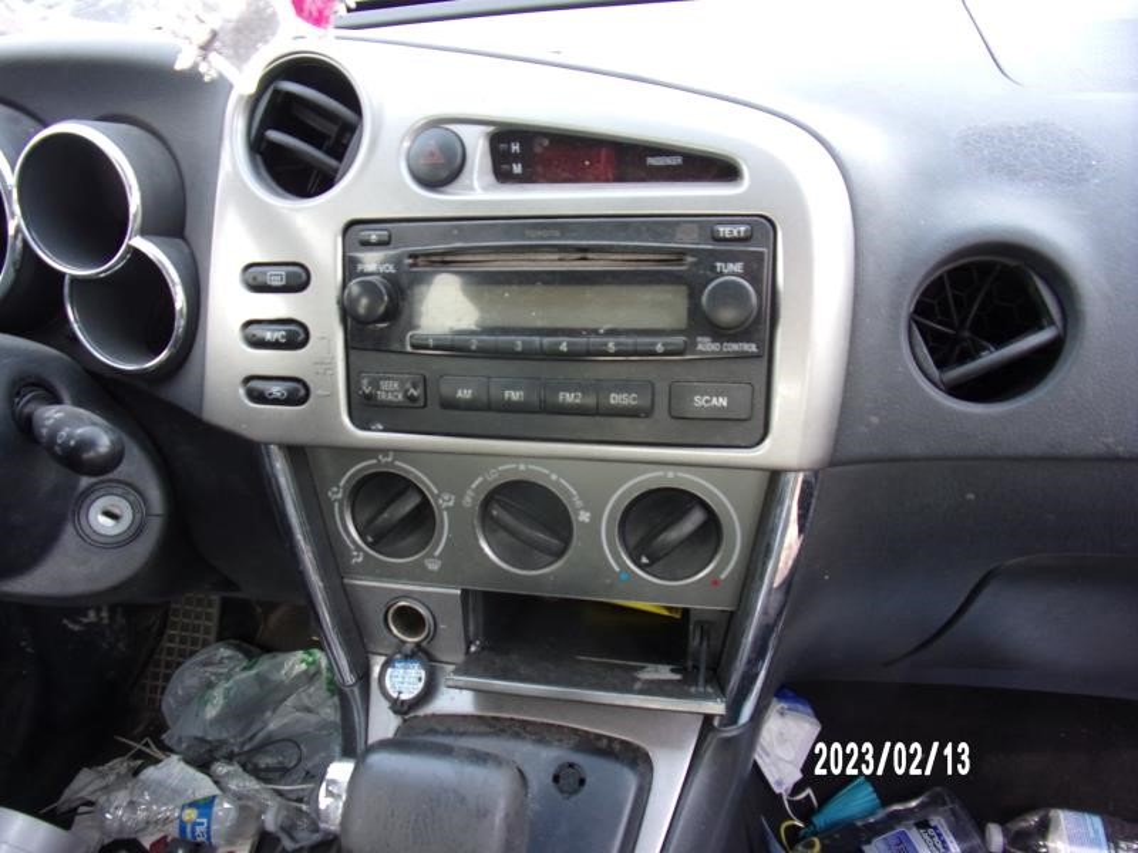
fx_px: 789
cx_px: 569
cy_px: 426
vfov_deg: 56.8
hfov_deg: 71.6
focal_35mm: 24
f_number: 3.3
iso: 80
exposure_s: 1/38
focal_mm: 4.3
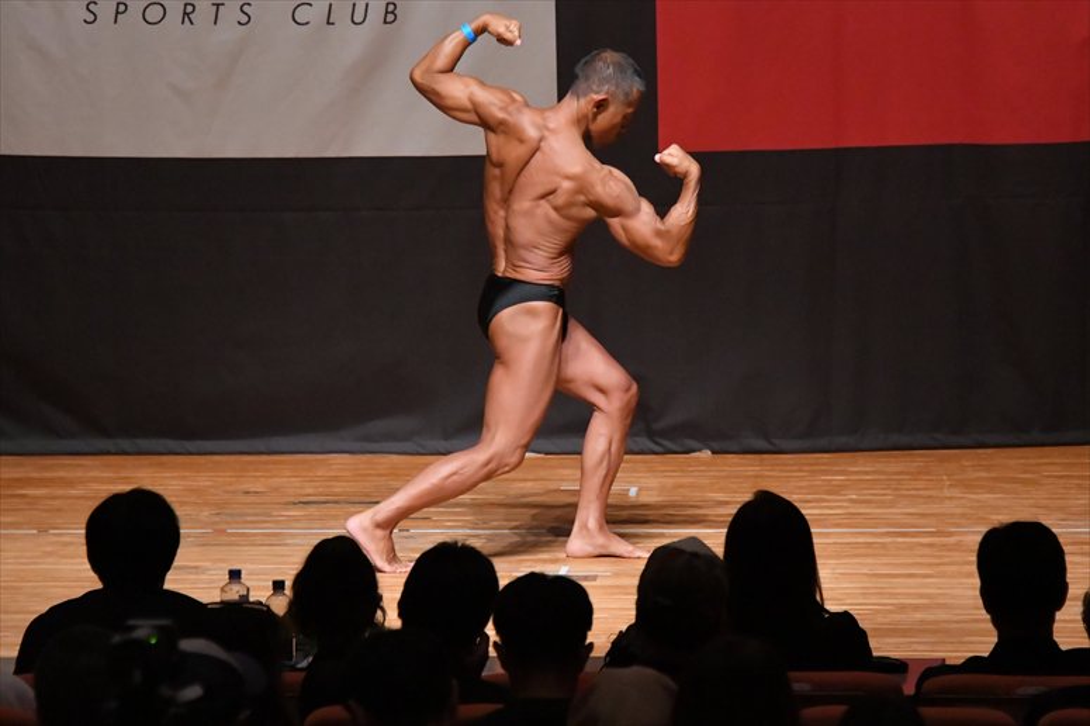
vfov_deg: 5.1
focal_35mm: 270
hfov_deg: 7.6
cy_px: 363
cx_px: 545
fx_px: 8171
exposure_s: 1/400
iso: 10000
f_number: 5.6
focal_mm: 180
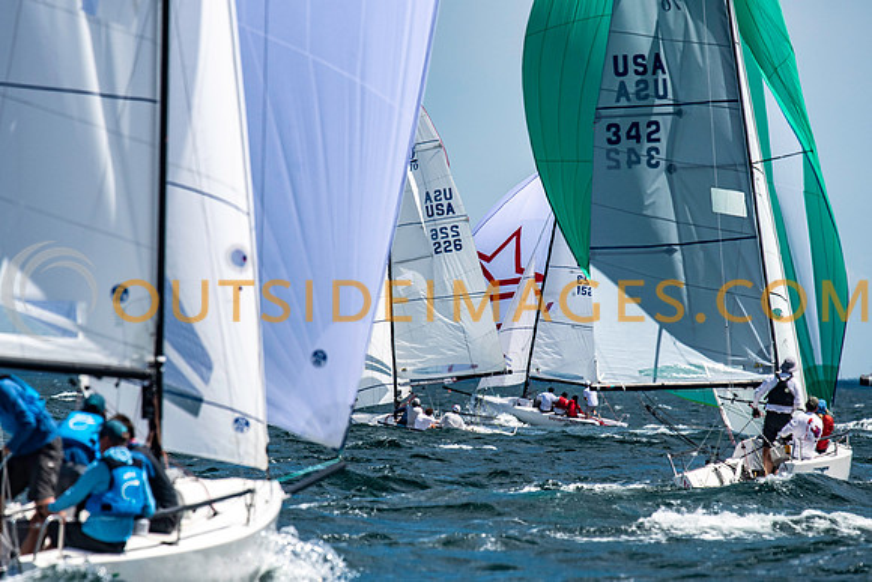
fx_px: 10902
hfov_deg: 4.6
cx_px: 436
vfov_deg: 3.1
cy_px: 291
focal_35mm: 450
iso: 500
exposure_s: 1/5000
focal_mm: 300
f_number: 5.6
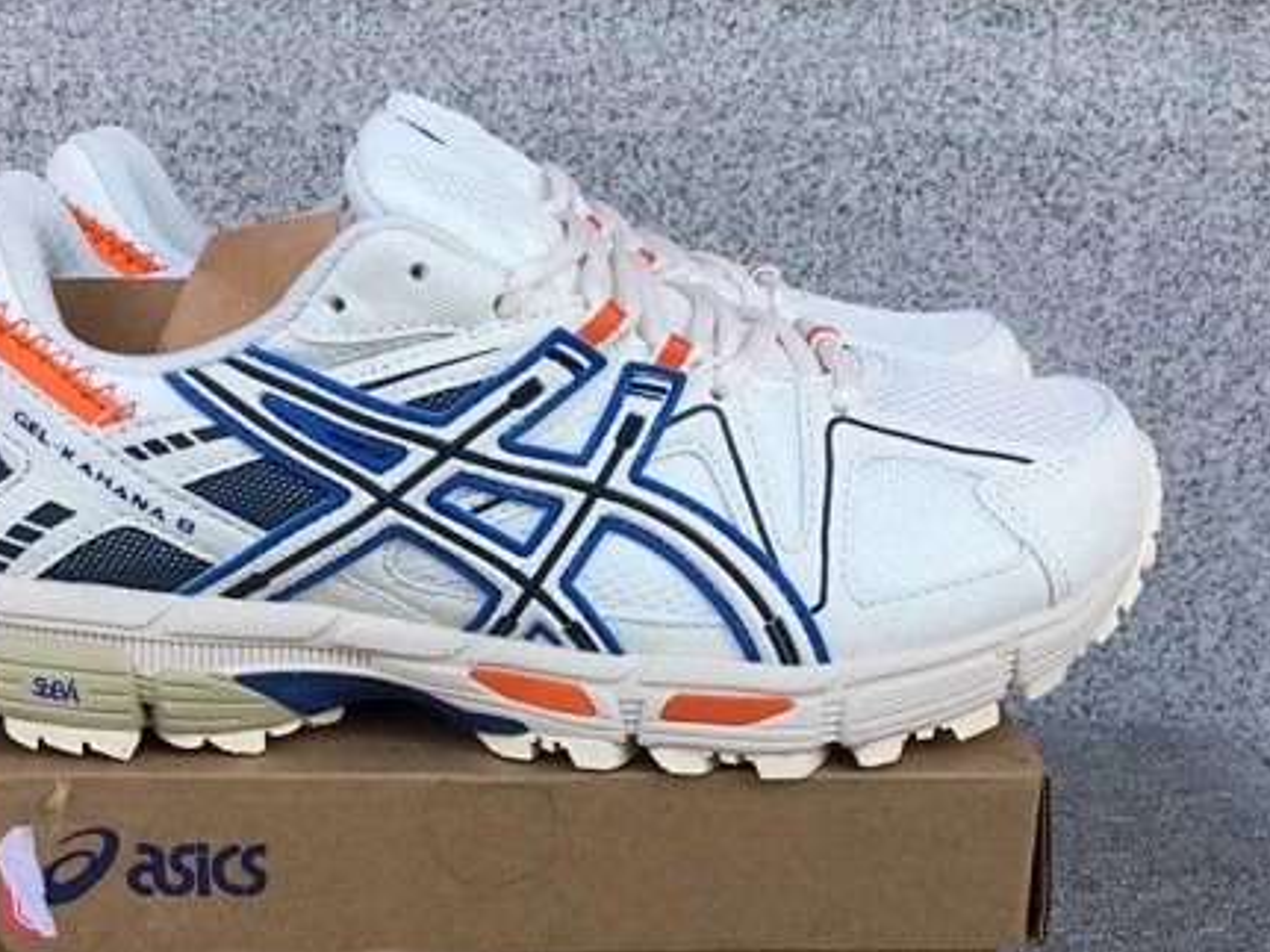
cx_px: 525
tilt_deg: -22.0
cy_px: 696
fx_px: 1687
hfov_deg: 41.1
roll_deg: -0.2
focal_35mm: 46
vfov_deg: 31.0
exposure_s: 1/317
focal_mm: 3.3
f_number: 2.4
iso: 25
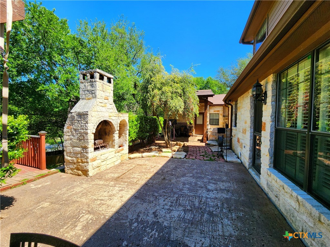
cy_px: 124
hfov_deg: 106.2
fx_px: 124
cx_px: 165
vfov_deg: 89.9
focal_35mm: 13
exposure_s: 1/1000
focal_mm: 2.2
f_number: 2.2
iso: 50
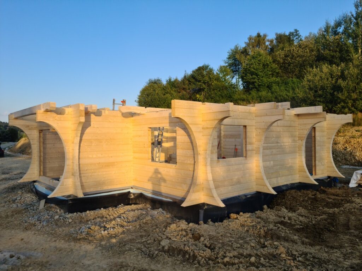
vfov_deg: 51.4
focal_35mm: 27
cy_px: 136
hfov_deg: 65.3
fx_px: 282
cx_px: 181
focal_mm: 5.9
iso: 25
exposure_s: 1/329
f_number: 2
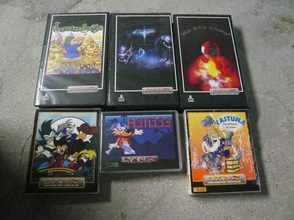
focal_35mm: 28
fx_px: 238
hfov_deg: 63.4
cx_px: 147
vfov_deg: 49.7
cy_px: 110
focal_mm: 4.6
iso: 800
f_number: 2.8
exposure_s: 1/15
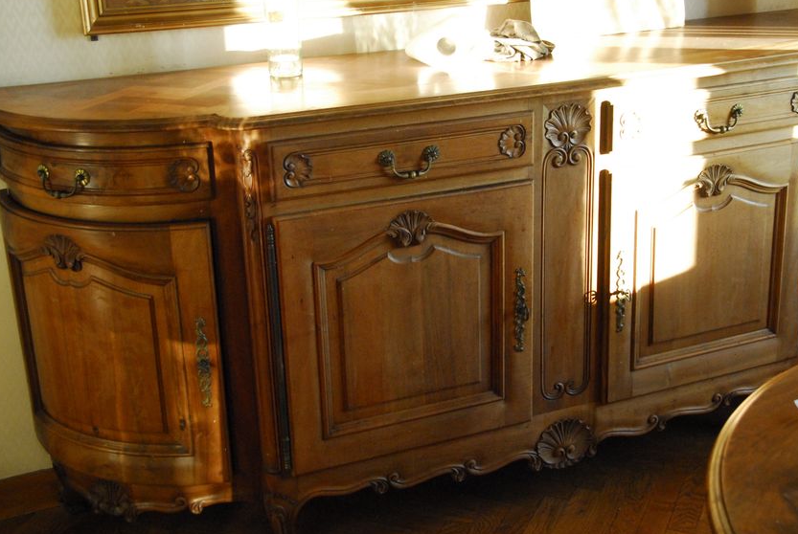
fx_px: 1199
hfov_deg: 36.8
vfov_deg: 25.1
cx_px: 455
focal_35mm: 54
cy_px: 245
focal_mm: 30
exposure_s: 1/125
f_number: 5.6
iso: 1250
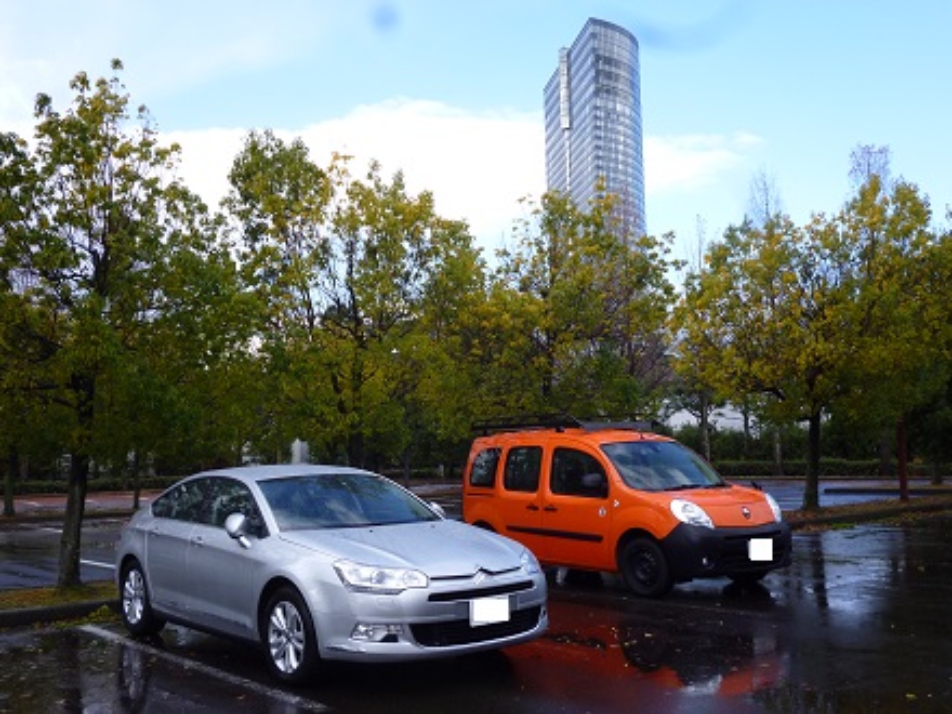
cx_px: 476
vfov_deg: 39.7
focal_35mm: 36
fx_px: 990
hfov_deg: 51.4
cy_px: 357
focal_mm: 6.4
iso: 100
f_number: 3.5
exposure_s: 1/250
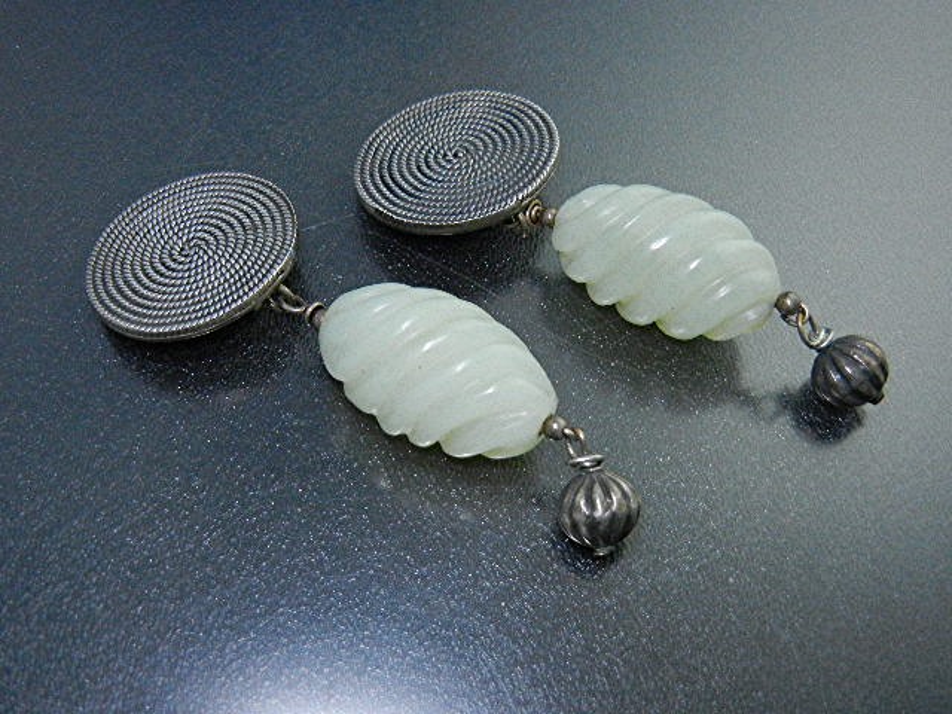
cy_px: 357
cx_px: 476
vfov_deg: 36.8
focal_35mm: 39
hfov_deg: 47.9
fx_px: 1073
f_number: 7.4
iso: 798
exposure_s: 1/30
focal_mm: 7.1
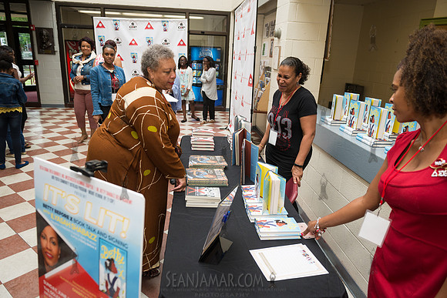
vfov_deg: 49.6
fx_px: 323
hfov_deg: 69.4
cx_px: 224
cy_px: 149
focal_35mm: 26
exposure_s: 1/500
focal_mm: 26
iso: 640
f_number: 4
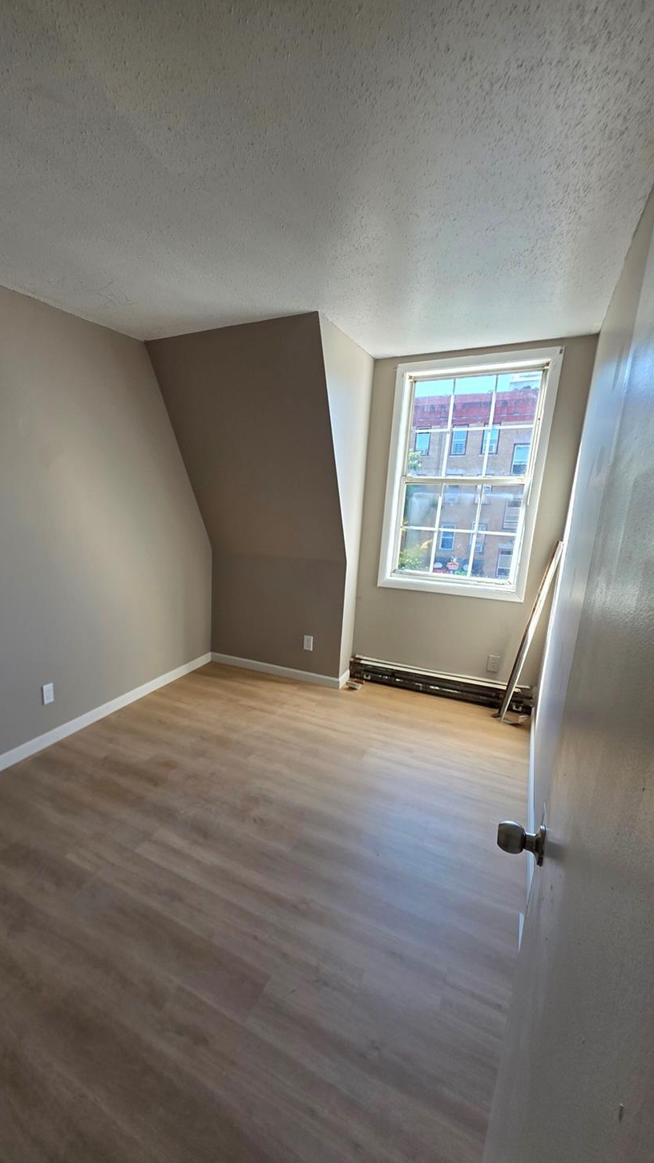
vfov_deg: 102.9
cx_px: 222
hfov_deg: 68.7
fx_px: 462
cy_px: 608
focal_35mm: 15
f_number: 1.9
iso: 40
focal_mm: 2.2
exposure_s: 1/120
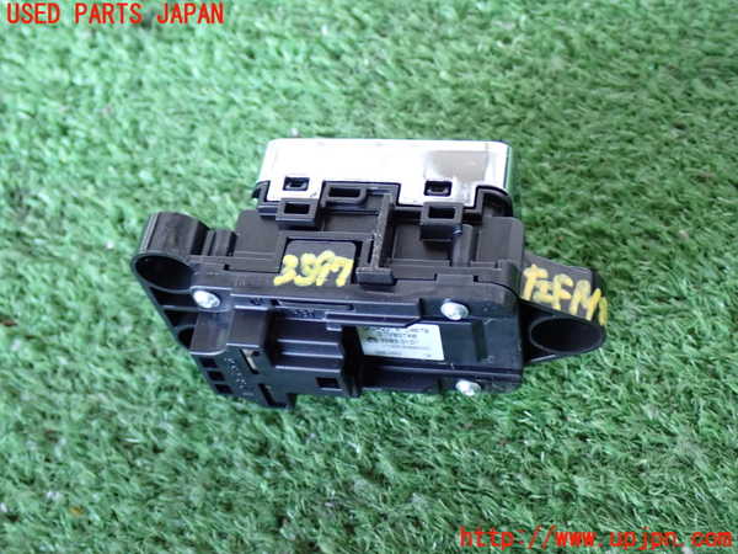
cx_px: 369
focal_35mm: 50
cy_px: 277
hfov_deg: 38.2
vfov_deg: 29.1
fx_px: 1066
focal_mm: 9.01
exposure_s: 1/25
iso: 800
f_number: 3.2
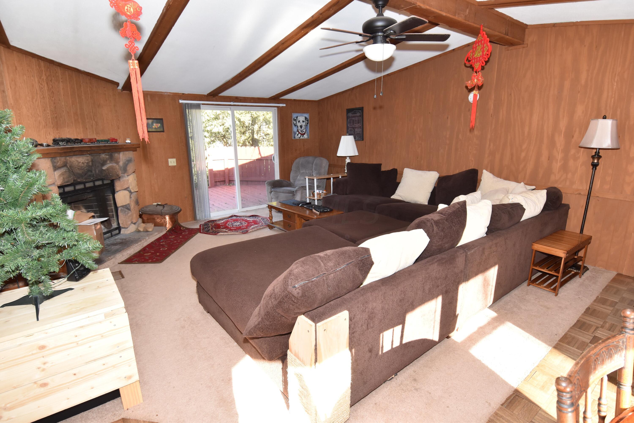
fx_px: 317
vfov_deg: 67.4
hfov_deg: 90.0
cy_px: 212
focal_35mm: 18
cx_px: 317
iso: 720
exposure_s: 1/125
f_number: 5.6
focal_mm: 12
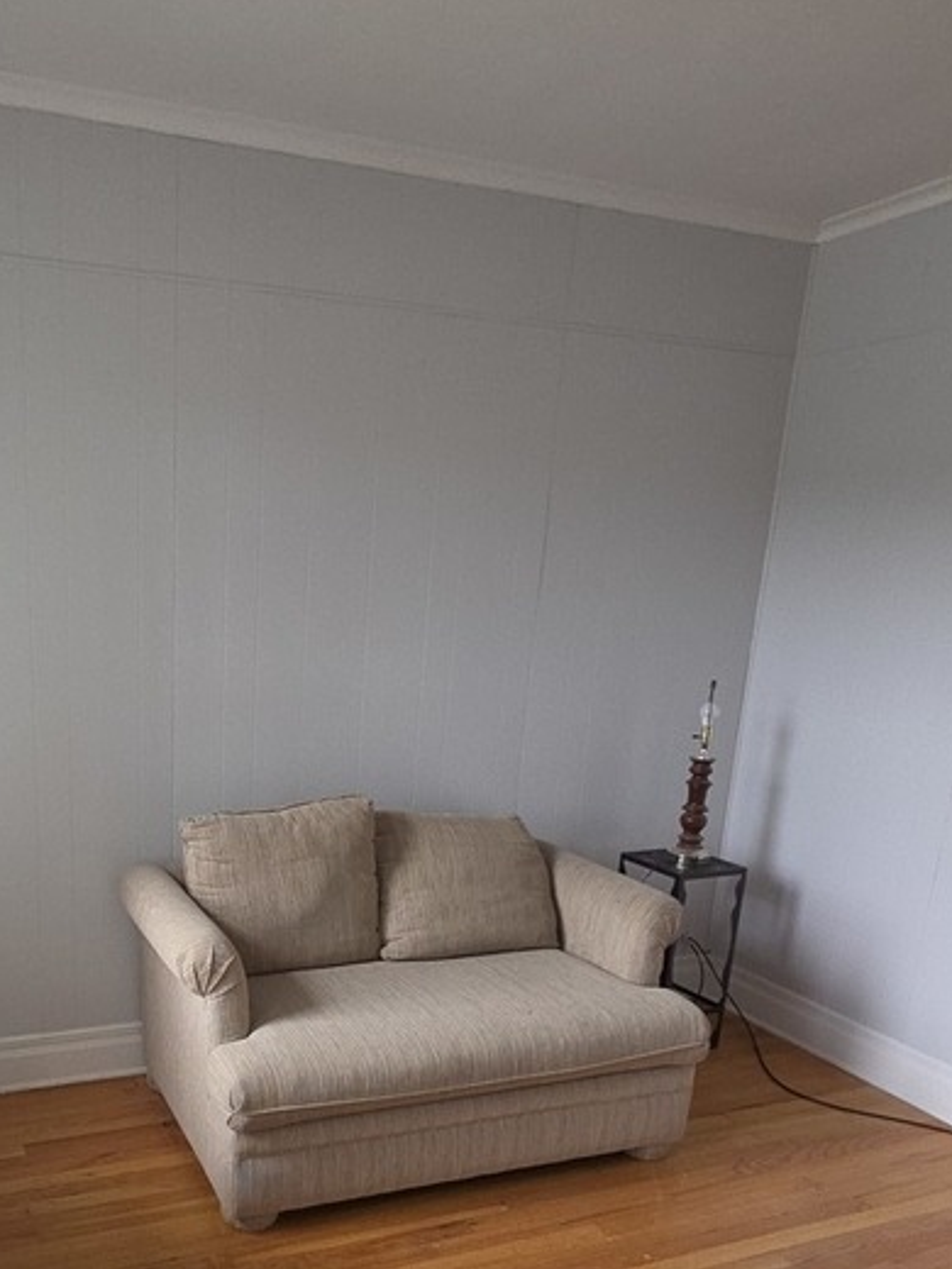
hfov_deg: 49.3
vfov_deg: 63.2
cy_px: 871
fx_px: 990
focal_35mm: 27
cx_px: 237
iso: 100
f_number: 1.9
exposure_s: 1/60
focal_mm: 2.2
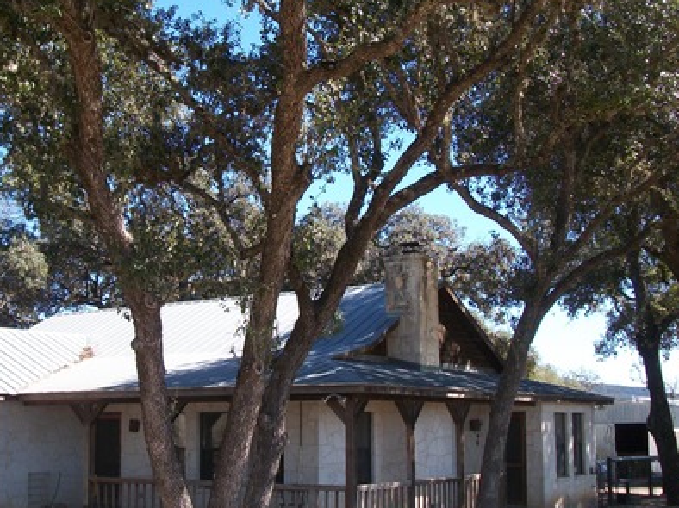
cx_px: 234
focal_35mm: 52
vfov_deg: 28.0
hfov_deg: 36.5
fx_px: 1019
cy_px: 277
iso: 88
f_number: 2.9
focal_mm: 5.7
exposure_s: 1/500
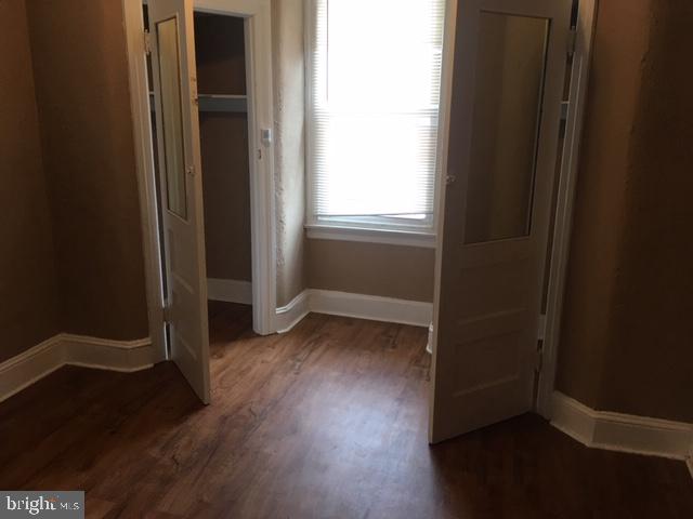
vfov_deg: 48.2
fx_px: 581
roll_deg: -1.5
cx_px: 346
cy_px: 260
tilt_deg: -13.1
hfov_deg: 61.7
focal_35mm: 29
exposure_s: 1/30
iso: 40
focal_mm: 4.15
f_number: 2.2
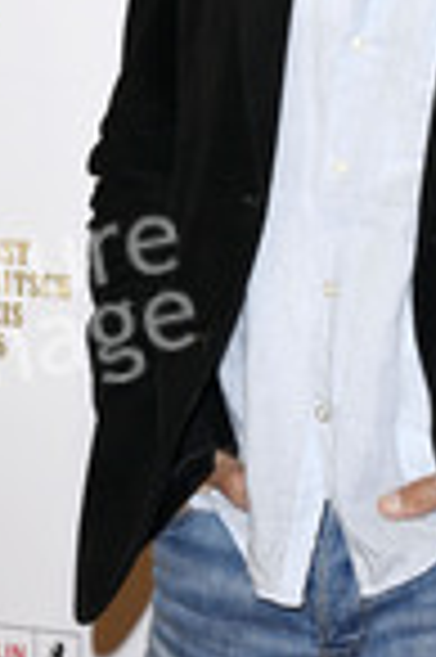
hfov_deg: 8.3
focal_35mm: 164
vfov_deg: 12.5
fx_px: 2986
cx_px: 454
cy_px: 99
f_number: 5.6
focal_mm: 60
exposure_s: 1/200
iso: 640
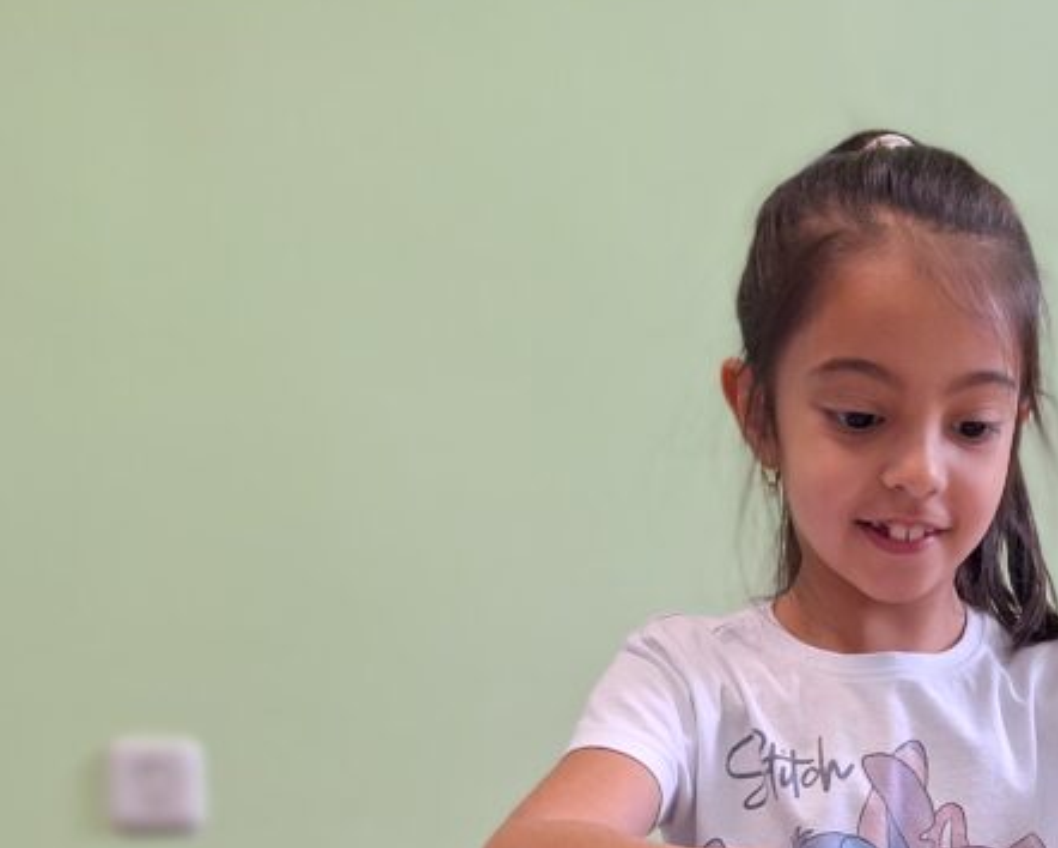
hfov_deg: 33.7
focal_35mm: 52
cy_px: 894
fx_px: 1629
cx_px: 991
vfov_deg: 27.1
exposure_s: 1/50
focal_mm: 5.54
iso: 80
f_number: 1.8
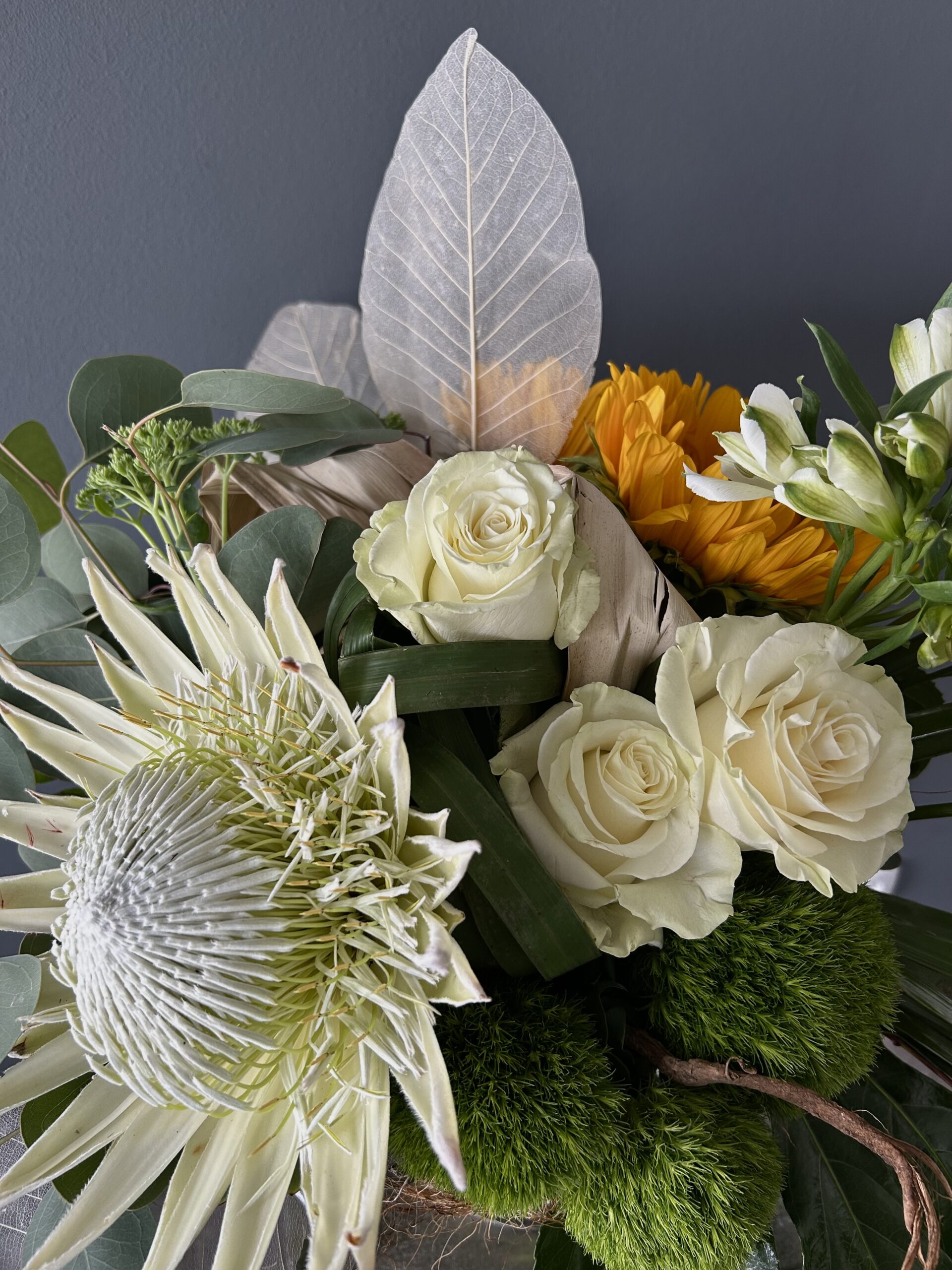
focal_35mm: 26
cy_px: 635
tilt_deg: -38.4
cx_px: 476
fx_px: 953
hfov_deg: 53.1
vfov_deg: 67.3
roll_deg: +3.0
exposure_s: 1/121
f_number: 1.5
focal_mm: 5.7
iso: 80
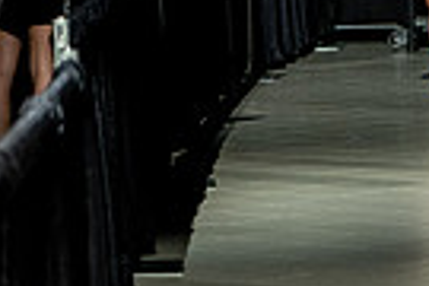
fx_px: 3575
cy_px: -97
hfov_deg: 6.8
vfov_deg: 4.6
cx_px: 454
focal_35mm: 300
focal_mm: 70
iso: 4000
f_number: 4
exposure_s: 1/125
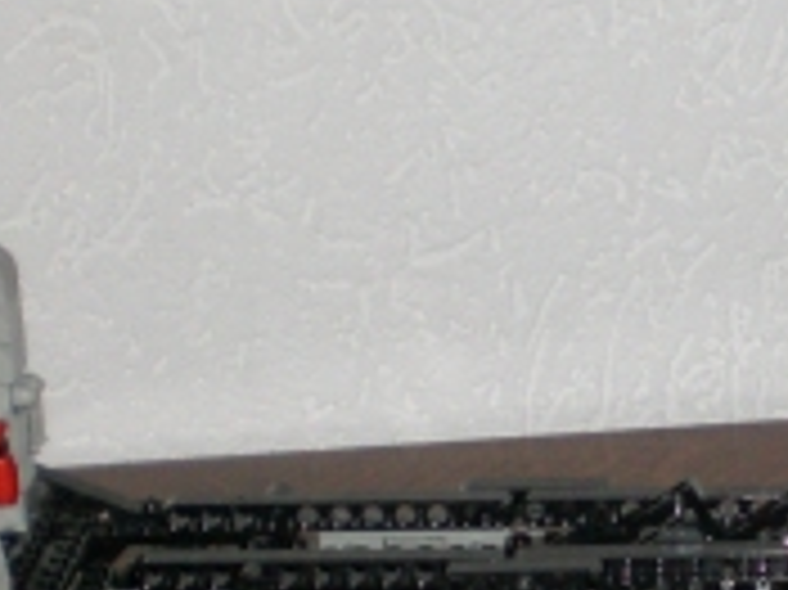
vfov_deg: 10.6
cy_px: 604
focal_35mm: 139
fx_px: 3162
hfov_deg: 13.8
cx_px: 919
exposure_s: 1/60
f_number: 3.1
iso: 200
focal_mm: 6.3
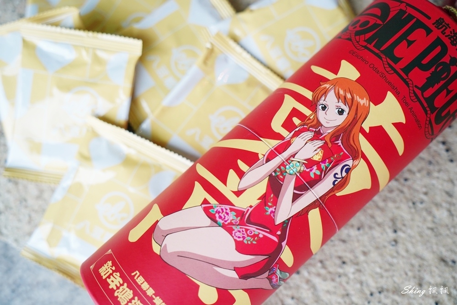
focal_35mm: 42
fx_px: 533
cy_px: 152
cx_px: 228
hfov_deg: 46.4
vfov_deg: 31.9
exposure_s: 1/50
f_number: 4
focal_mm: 42
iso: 640
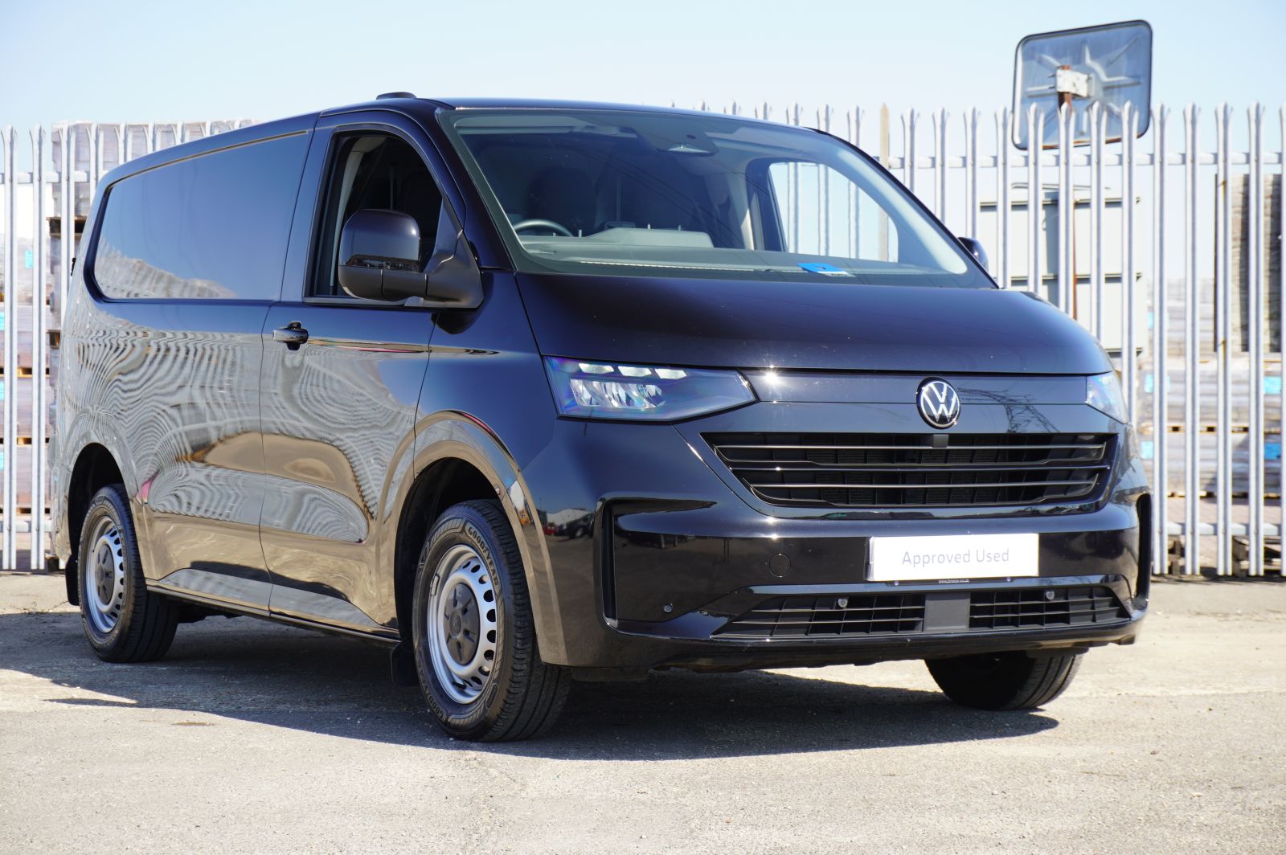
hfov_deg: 28.1
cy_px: 428
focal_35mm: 72
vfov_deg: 18.9
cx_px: 643
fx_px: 2570
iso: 100
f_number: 5.6
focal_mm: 48
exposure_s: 1/90
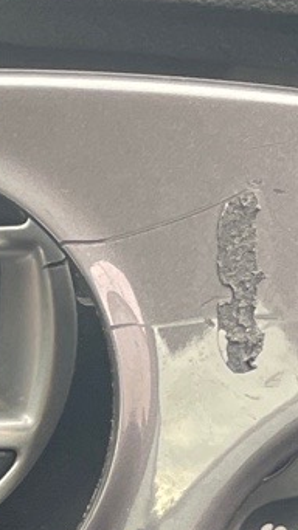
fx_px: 2237
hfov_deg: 7.0
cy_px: 621
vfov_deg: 13.2
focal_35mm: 159
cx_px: -545
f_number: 1.6
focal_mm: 4.2
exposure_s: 1/102
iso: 125
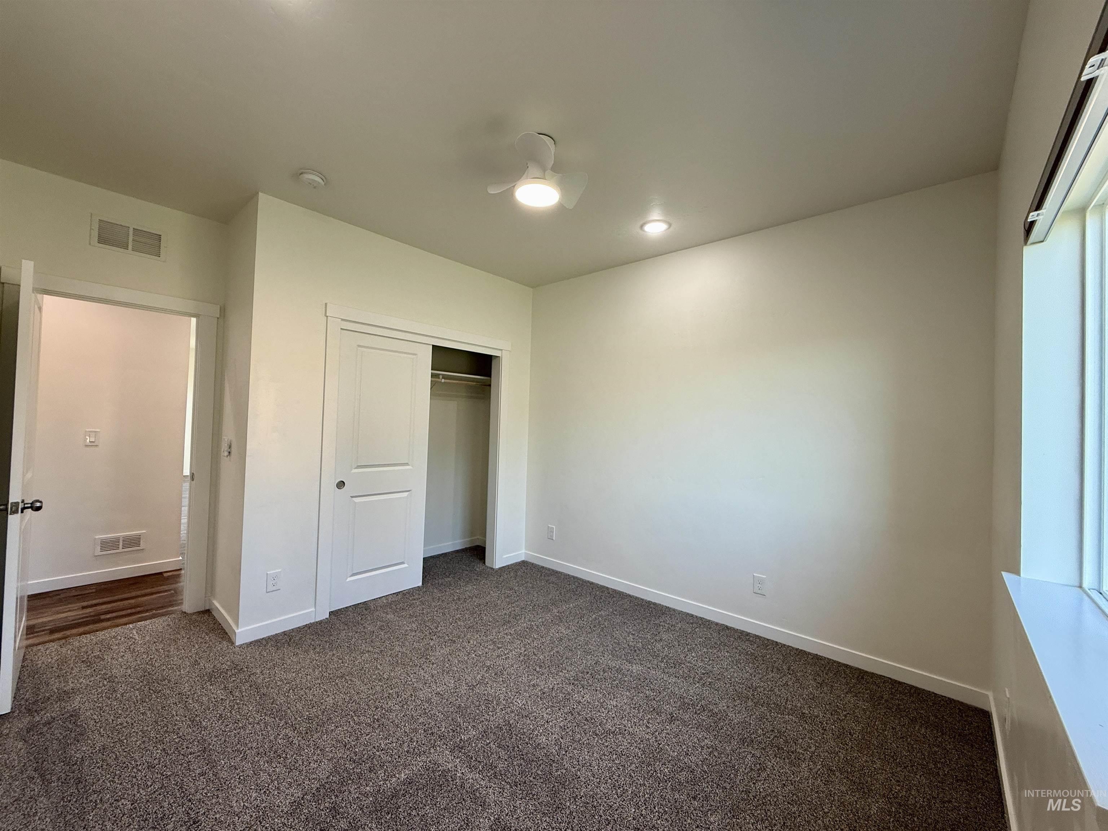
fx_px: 448
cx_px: 554
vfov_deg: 85.7
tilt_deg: +0.4
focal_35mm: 14
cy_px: 416
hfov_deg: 102.1
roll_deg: -1.4
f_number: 2.2
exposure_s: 1/120
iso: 100
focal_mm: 2.22
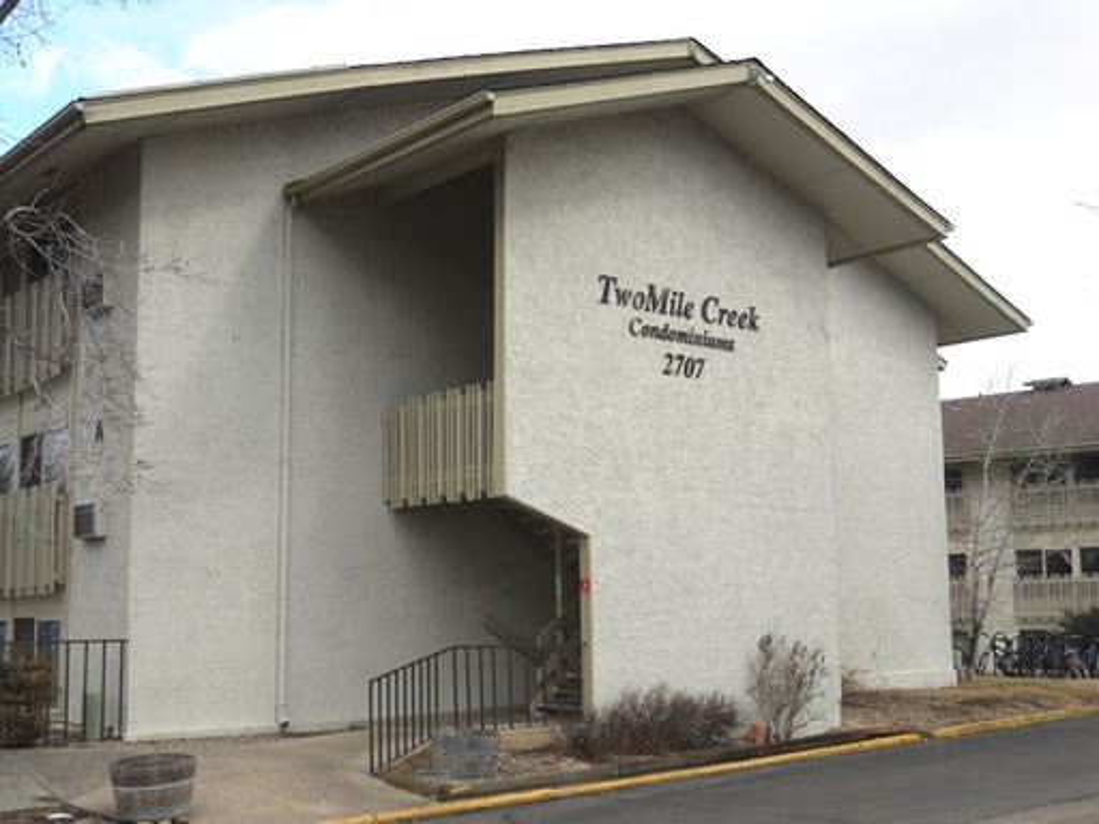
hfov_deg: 45.8
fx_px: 1302
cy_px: 412
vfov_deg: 35.1
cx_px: 550
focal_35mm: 41
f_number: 3.2
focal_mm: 7.3
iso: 80
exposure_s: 1/500
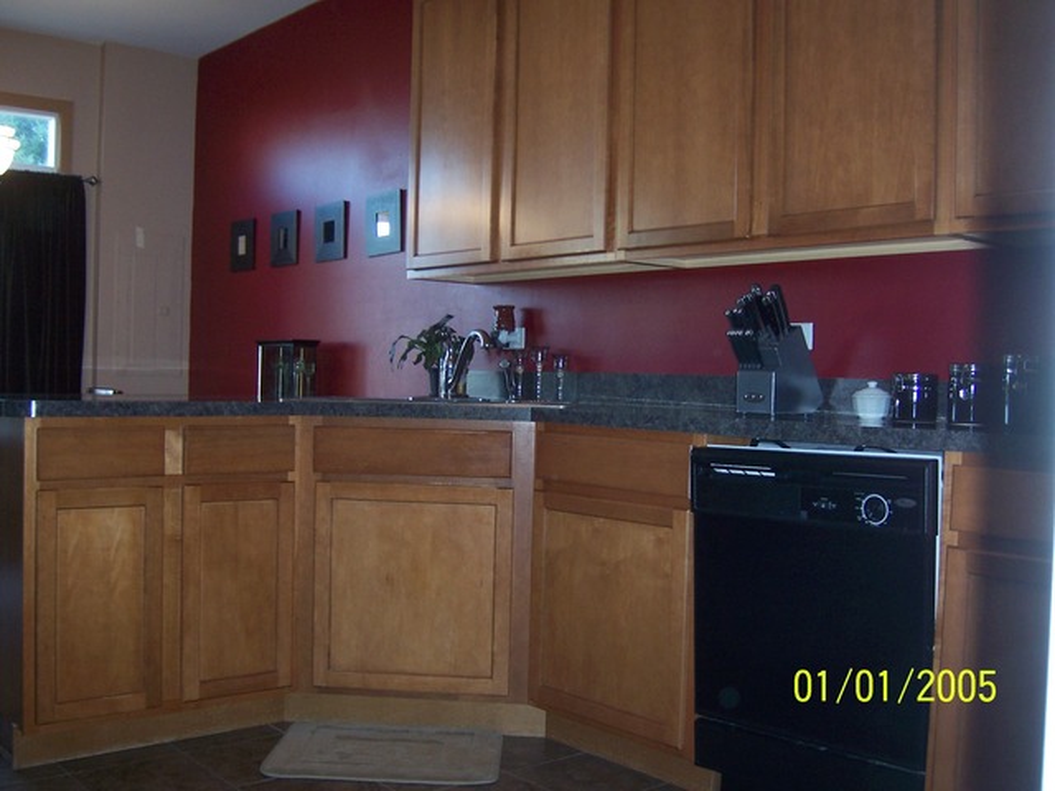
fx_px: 1097
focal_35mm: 36
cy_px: 396
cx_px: 528
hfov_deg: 51.4
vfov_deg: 39.7
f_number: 2.8
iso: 125
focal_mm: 6.2
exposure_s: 1/60
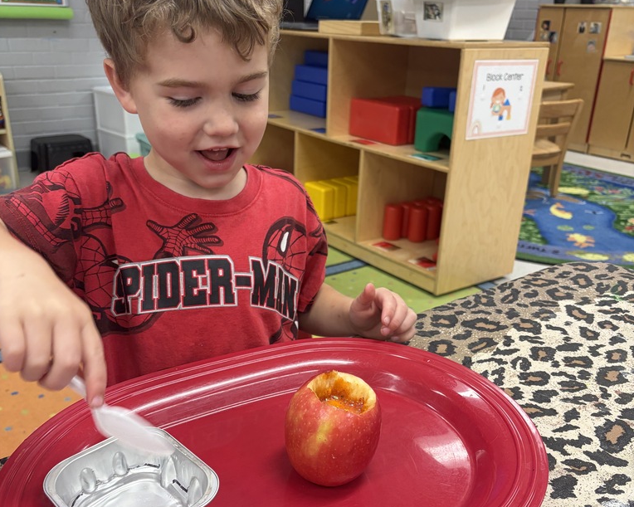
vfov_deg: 43.3
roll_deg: -1.2
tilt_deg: -23.0
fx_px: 638
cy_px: 280
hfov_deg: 52.8
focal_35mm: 34
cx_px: 316
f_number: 1.6
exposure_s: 1/60
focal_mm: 5.96
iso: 160
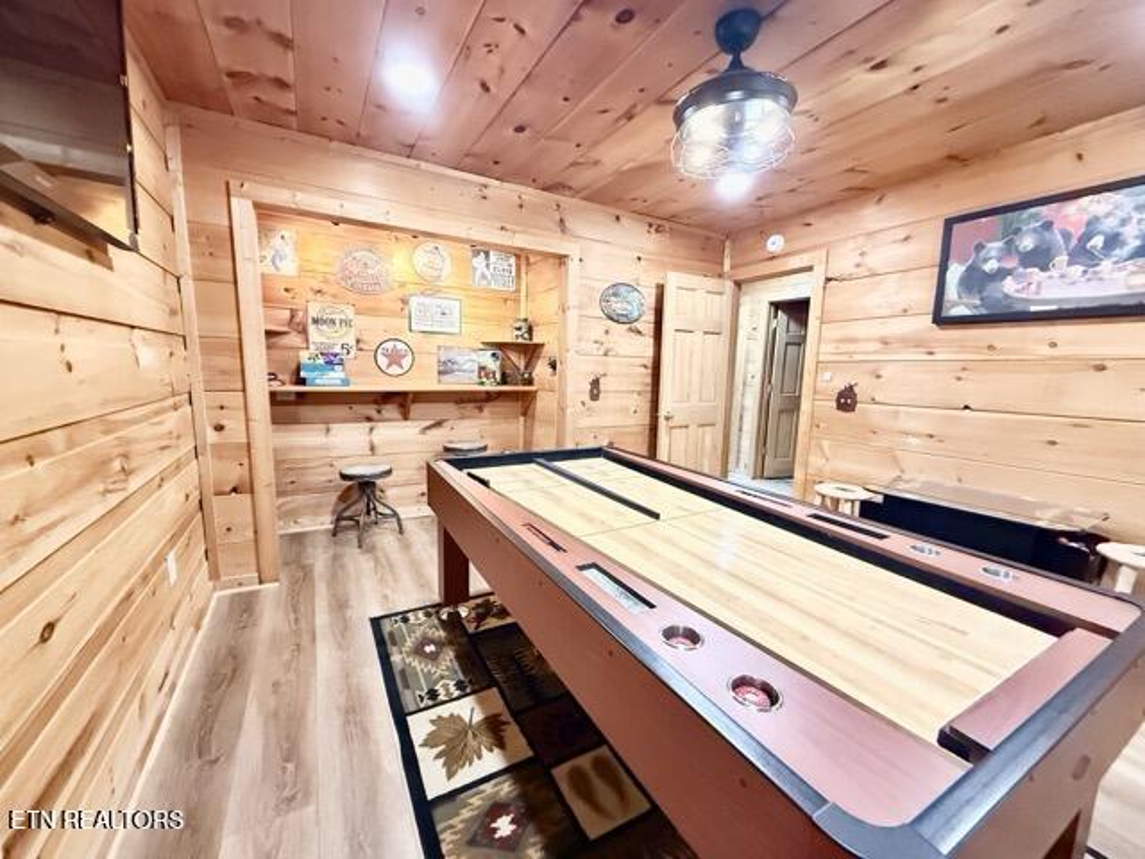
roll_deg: -1.5
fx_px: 463
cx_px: 572
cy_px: 430
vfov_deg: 85.7
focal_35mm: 14
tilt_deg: -7.2
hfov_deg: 102.1
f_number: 2.2
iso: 1600
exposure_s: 1/40
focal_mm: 2.22
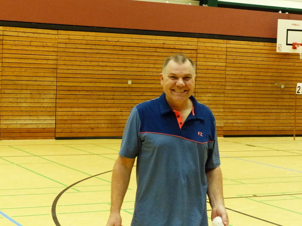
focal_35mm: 81
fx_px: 707
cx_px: 151
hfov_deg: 24.1
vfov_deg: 18.2
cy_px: 113
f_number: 4
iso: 1600
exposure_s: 1/125
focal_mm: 14.5
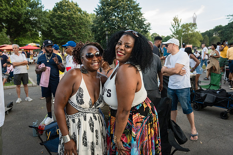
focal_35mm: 29
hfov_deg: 63.6
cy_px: 78
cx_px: 116
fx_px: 188
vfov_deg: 45.0
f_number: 4.5
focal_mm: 29
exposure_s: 1/500
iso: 2000
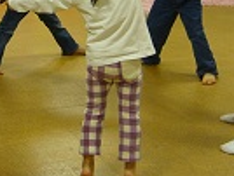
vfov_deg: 14.2
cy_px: -58
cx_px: 49
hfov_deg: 19.4
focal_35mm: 100
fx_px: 677
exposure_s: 1/20
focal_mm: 5.8
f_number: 2.8
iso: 100
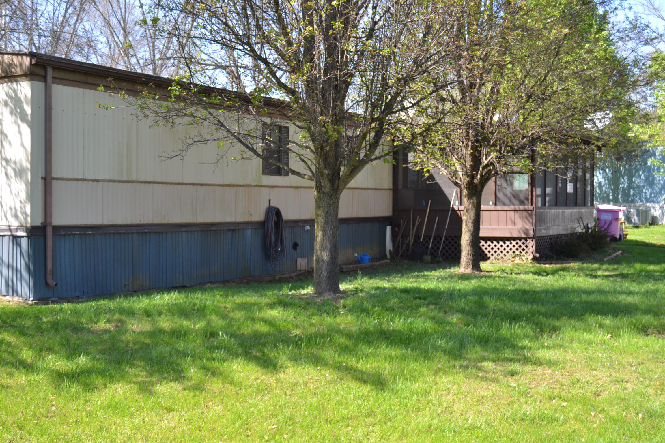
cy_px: 222
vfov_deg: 28.9
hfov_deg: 42.3
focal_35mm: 46
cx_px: 332
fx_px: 859
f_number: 5.6
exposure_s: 1/125
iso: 100
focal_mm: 31
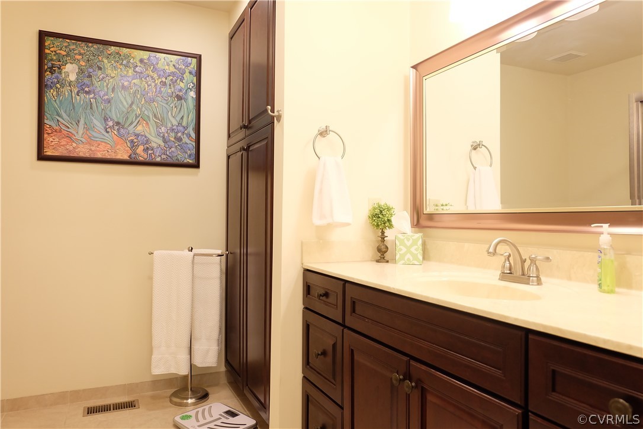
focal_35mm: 24
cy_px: 214
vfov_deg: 53.1
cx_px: 322
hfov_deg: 73.7
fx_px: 429
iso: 1250
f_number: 3.5
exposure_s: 1/30
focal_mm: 16
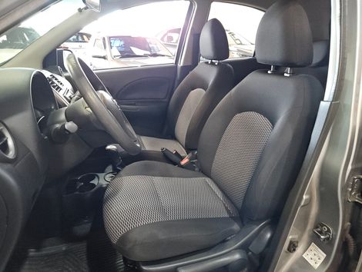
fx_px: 241
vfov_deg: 59.0
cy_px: 136
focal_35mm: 23
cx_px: 181
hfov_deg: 73.8
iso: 640
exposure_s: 1/40
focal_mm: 5.4
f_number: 1.8
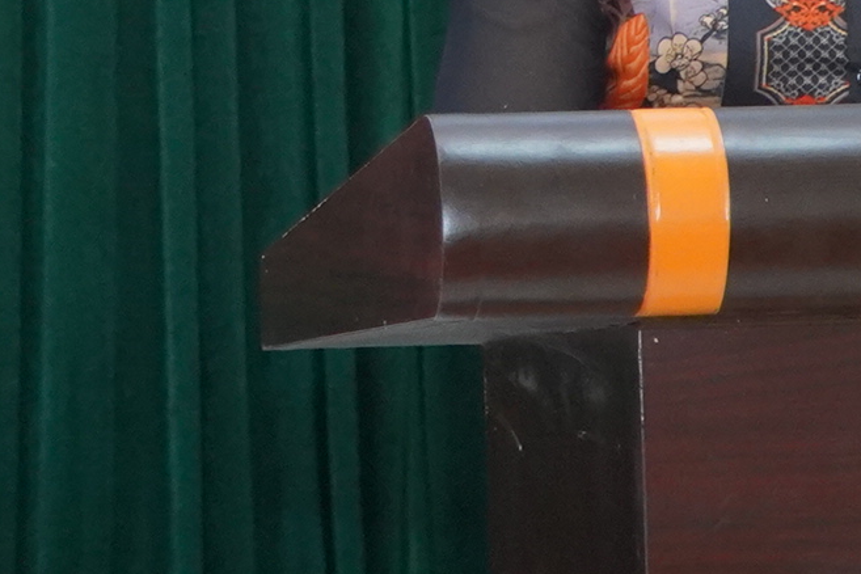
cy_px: -208
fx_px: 4592
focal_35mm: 192
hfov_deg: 10.4
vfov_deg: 7.1
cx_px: -312
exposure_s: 1/160
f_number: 4
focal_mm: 28
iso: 2000
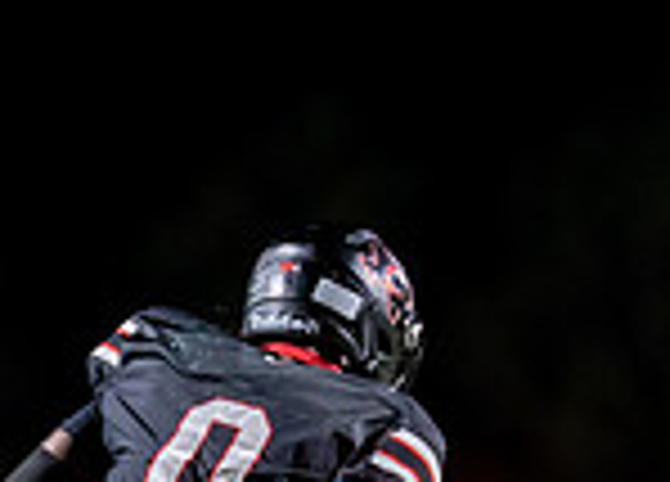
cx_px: 62
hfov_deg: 2.5
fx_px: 15517
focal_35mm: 814
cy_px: 794
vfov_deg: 1.8
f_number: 2.8
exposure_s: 1/1000
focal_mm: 194
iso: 4000
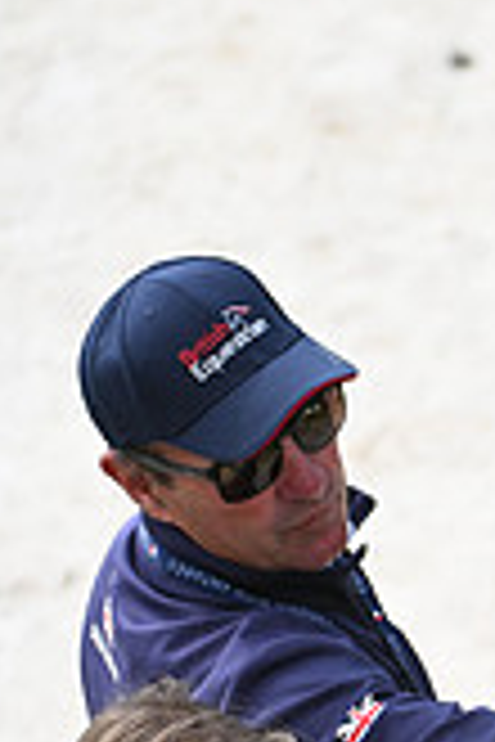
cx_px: 1040
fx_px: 14498
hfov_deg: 2.0
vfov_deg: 2.9
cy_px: 618
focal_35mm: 703
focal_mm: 200
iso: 500
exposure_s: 1/1600
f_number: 4.5
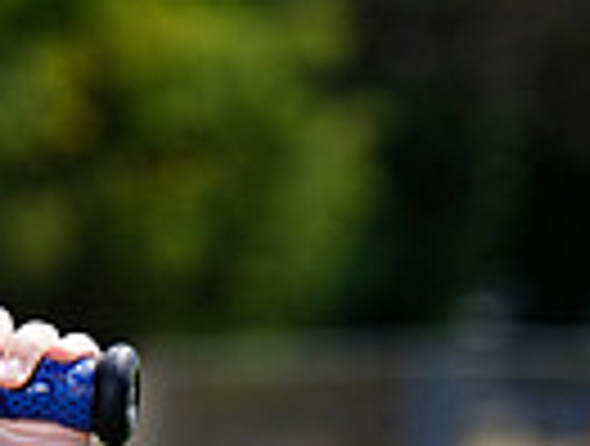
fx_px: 11827
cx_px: -689
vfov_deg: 2.2
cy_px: 601
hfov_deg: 2.8
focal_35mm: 692
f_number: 6.3
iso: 100
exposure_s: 1/250
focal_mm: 163
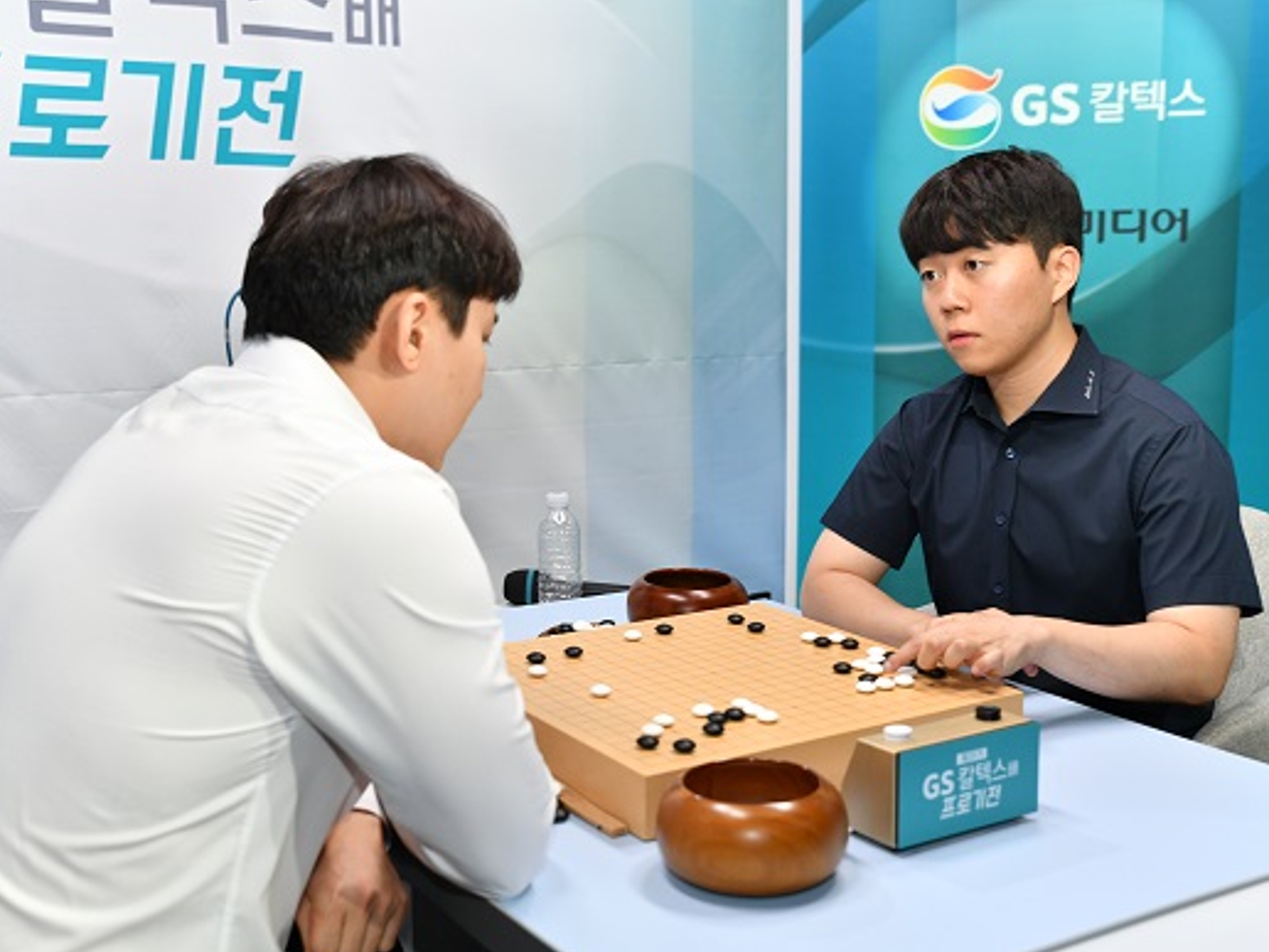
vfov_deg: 32.9
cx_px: 617
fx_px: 1613
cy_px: 481
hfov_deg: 42.9
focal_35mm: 44
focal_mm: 40
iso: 1000
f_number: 4
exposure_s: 1/80
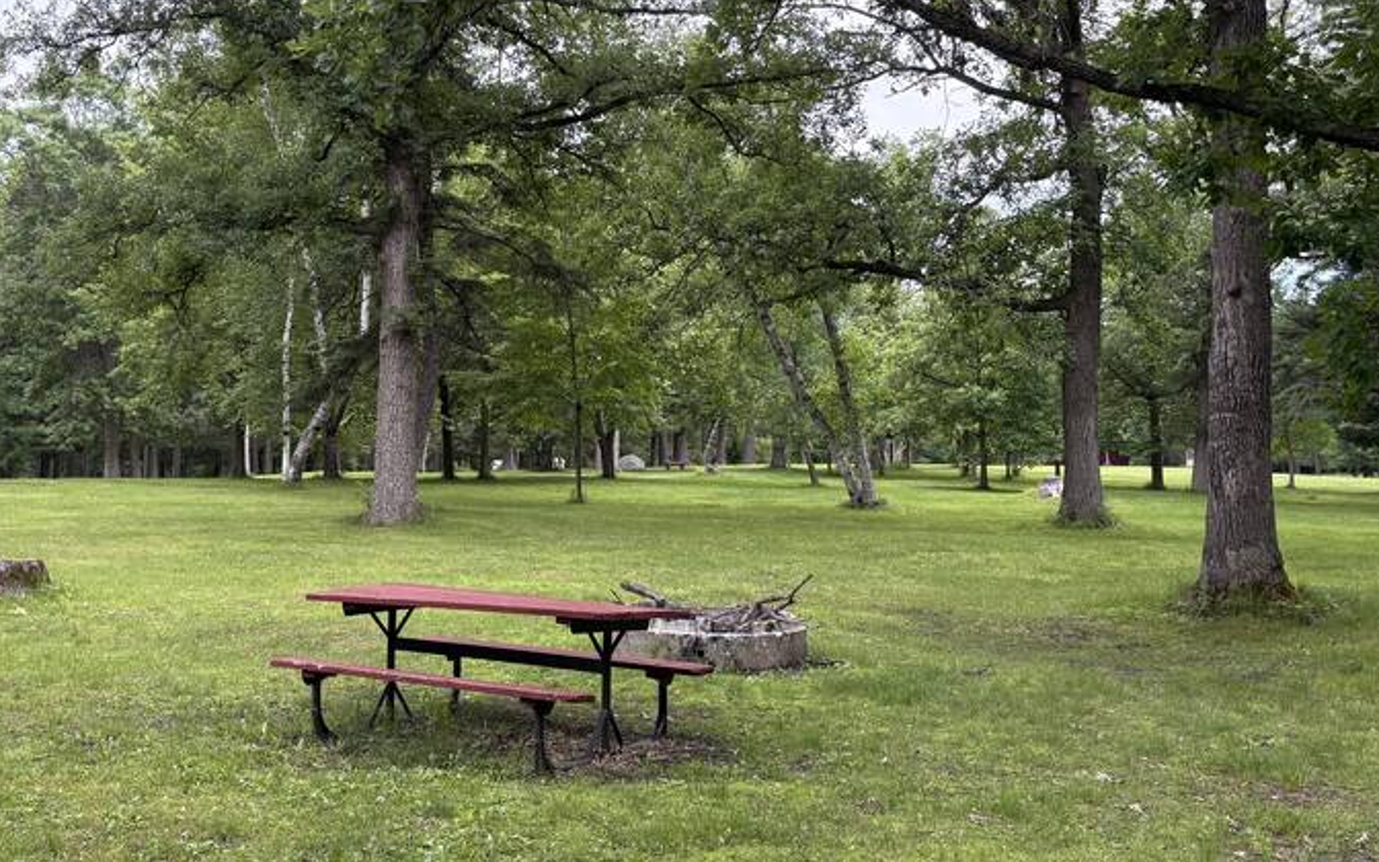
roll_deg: +0.1
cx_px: 474
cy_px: 306
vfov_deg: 30.4
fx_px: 1578
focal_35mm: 42
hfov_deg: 46.5
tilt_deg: +3.9
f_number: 1.6
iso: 64
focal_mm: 5.96
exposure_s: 1/354
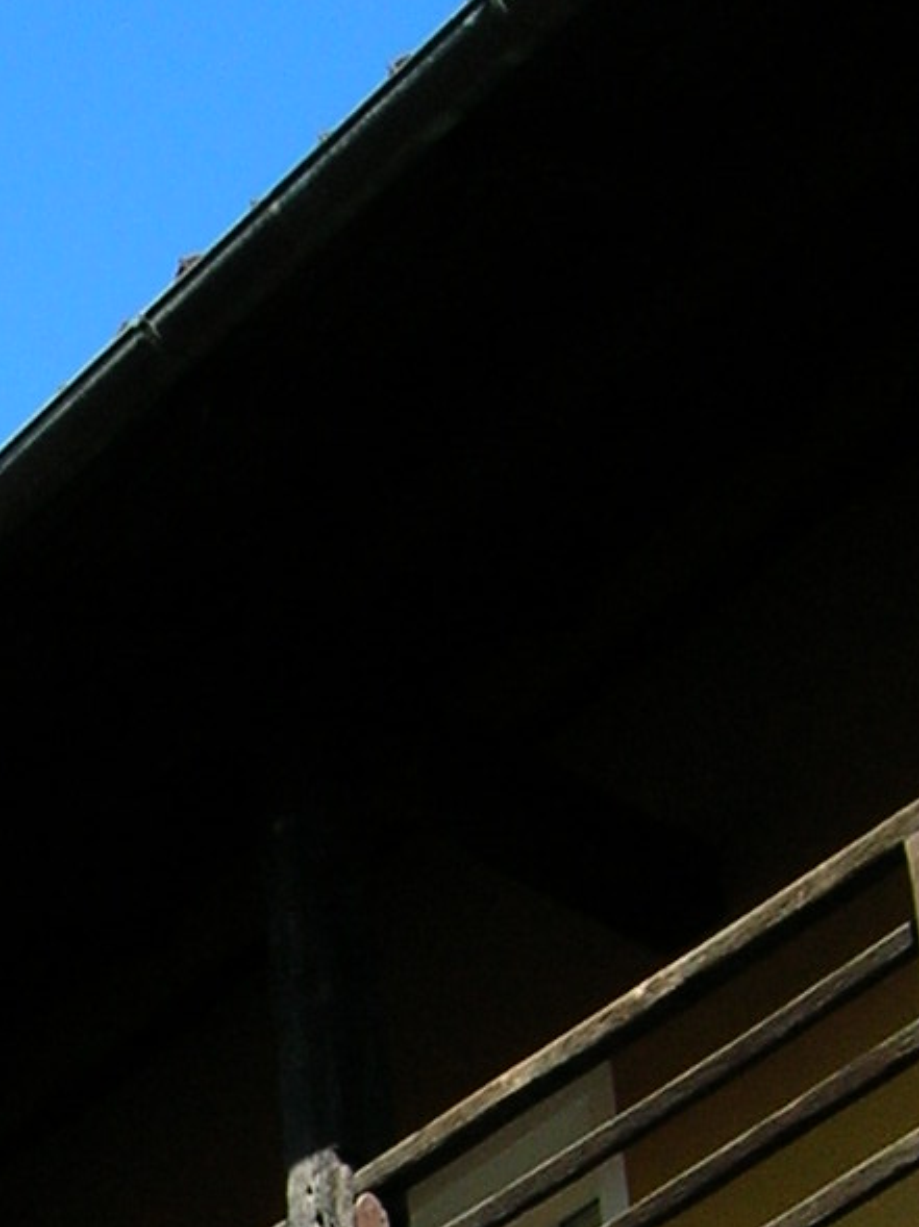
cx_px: -267
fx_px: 4678
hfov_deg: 11.0
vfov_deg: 14.0
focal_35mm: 132
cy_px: 1862
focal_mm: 5.7
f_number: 4.9
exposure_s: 1/160
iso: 50
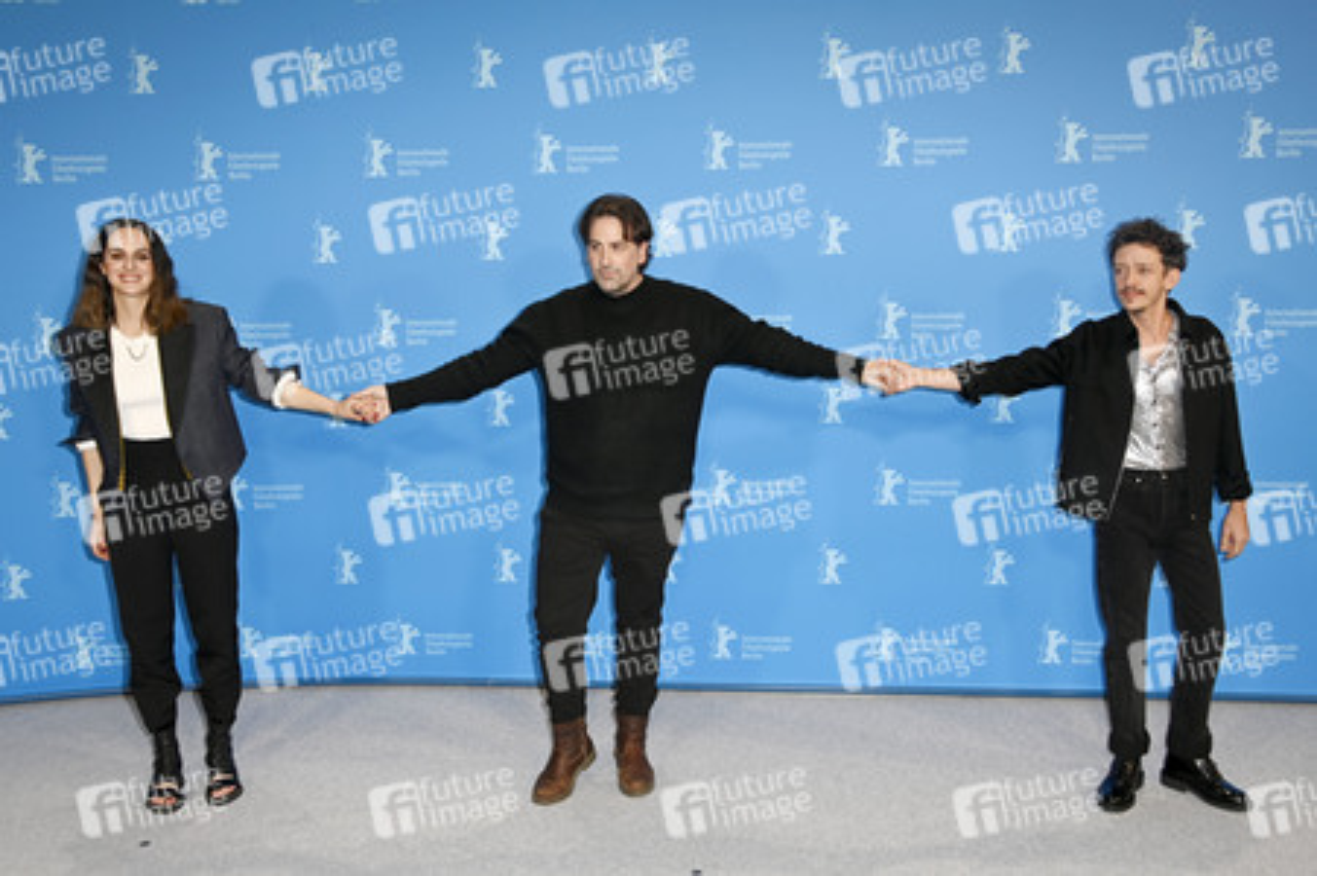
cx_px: 658
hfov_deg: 55.8
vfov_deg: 38.8
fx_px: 1243
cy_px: 438
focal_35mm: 34
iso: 800
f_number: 5.6
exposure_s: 1/200
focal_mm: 34
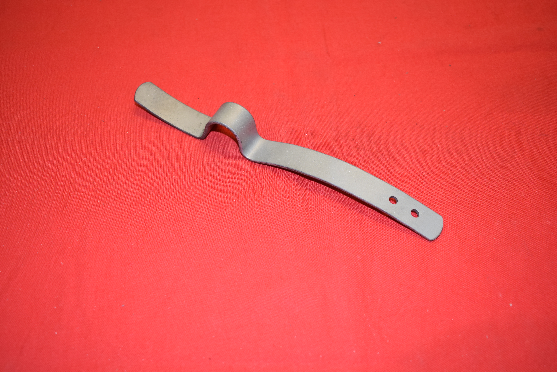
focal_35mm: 42
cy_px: 186
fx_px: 650
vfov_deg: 31.9
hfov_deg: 46.4
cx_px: 278
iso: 800
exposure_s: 1/100
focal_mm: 28
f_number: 5
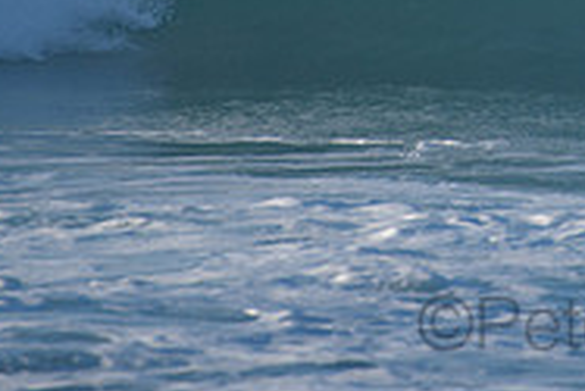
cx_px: 663
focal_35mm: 1675
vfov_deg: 0.8
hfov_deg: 1.2
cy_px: -224
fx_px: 27239
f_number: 5.6
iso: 320
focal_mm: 500
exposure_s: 1/2000
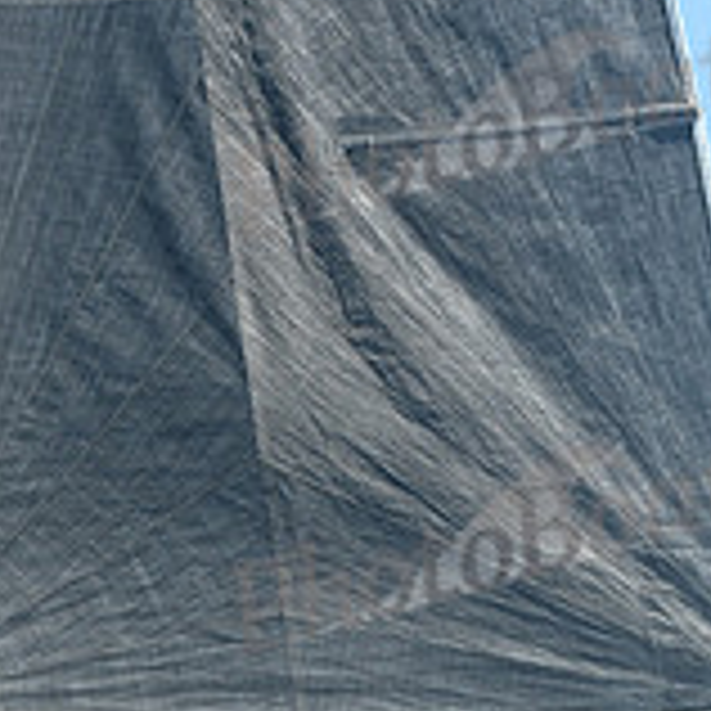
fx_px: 5066
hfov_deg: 8.0
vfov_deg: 8.0
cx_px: 0
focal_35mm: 218
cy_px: 835
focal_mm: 70
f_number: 6.3
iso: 320
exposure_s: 1/1000
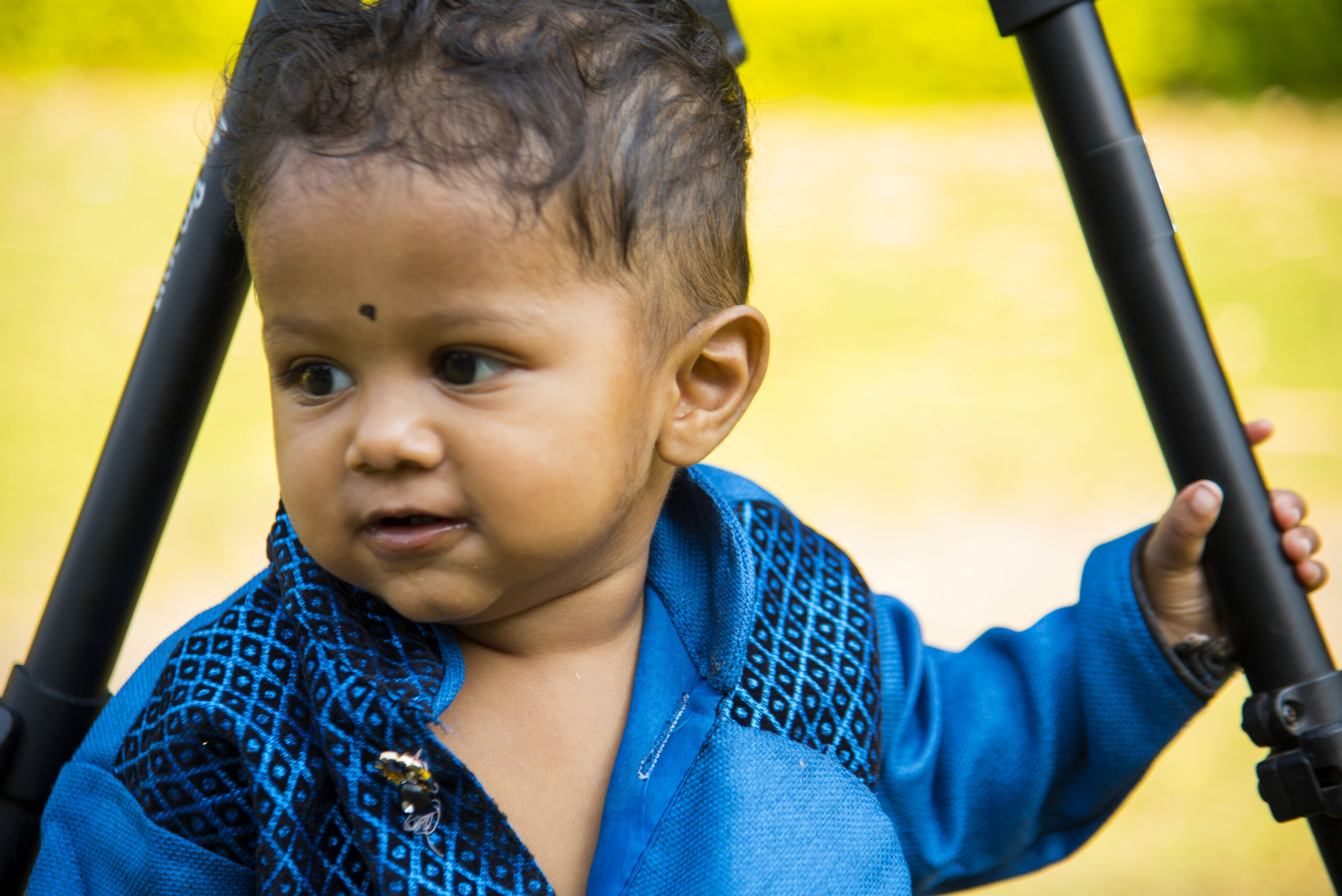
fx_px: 4475
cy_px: 448
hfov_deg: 17.1
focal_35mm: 120
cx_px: 671
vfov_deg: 11.4
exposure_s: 1/160
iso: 200
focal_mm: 120
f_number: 4
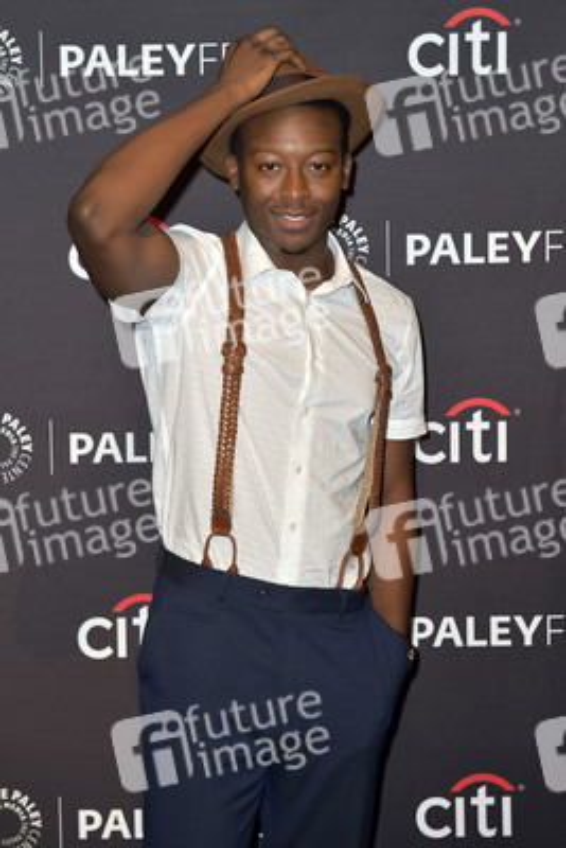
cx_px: 283
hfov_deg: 19.5
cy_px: 424
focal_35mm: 70
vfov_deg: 28.8
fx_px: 1649
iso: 500
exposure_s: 1/320
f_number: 6.3
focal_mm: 70
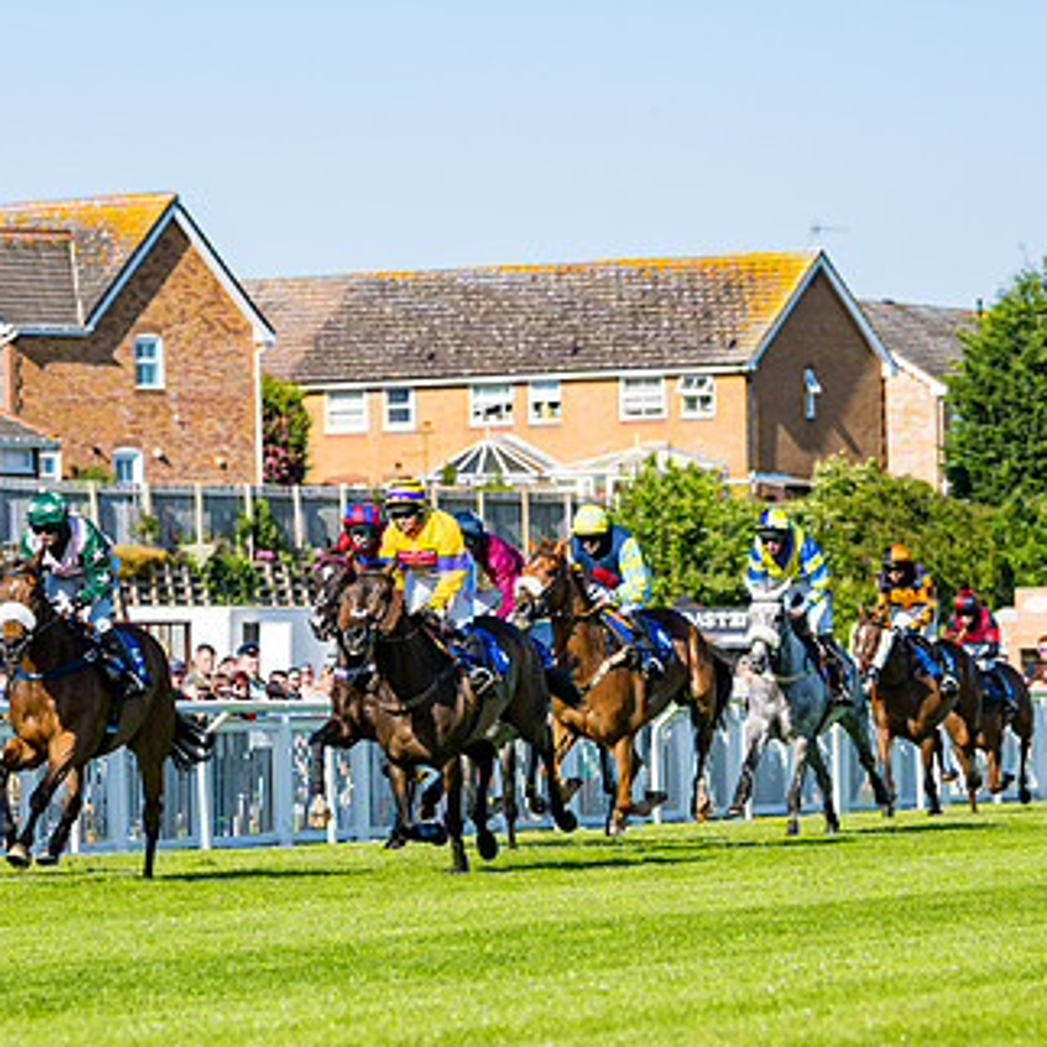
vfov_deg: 6.6
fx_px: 9034
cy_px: 857
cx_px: 147
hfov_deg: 6.6
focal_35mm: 264
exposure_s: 1/1600
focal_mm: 110
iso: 100
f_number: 4
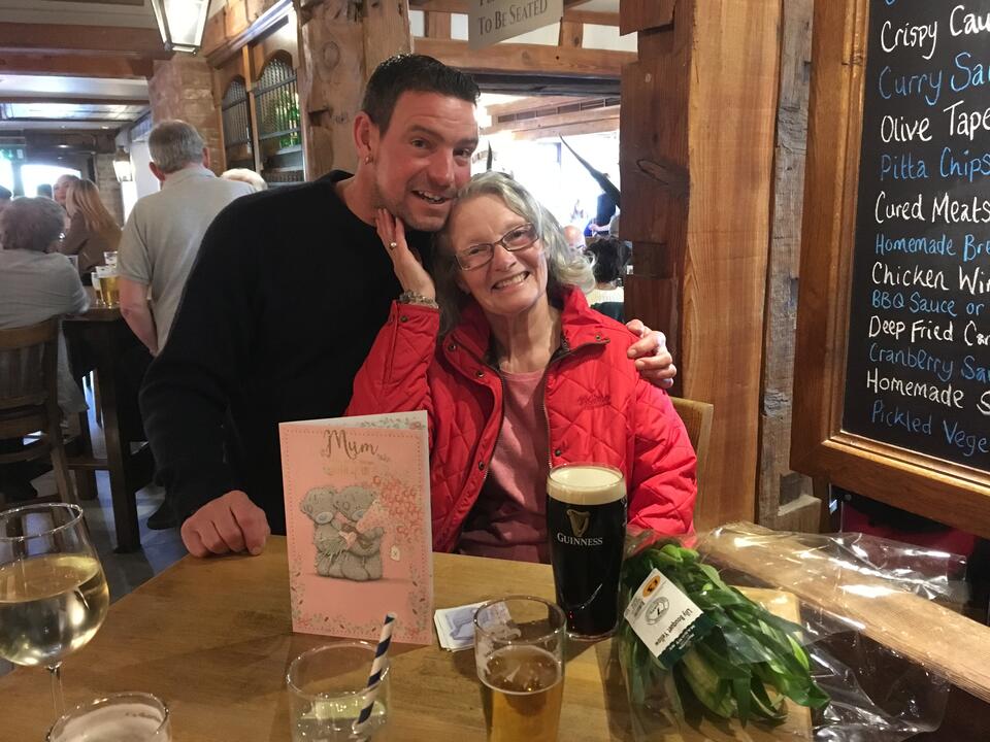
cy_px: 371
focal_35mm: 29
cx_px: 495
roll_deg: +1.5
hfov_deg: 61.7
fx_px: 829
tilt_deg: -13.6
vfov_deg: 48.2
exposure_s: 1/17
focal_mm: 4.15
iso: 320
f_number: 2.2
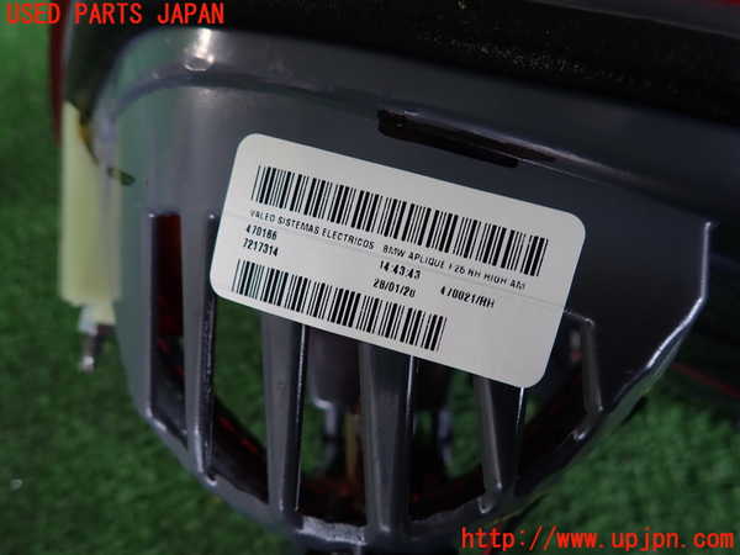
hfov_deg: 69.4
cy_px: 278
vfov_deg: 54.9
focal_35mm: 25
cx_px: 370
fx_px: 534
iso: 200
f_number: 2
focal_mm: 4.5
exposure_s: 1/60
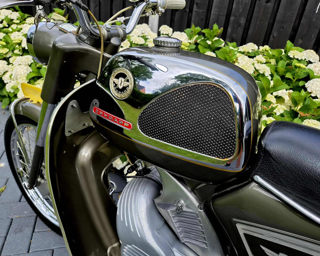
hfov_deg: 70.2
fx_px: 227
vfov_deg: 58.8
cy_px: 128
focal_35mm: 24
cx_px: 167
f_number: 1.8
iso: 80
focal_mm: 5.4
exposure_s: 1/2500
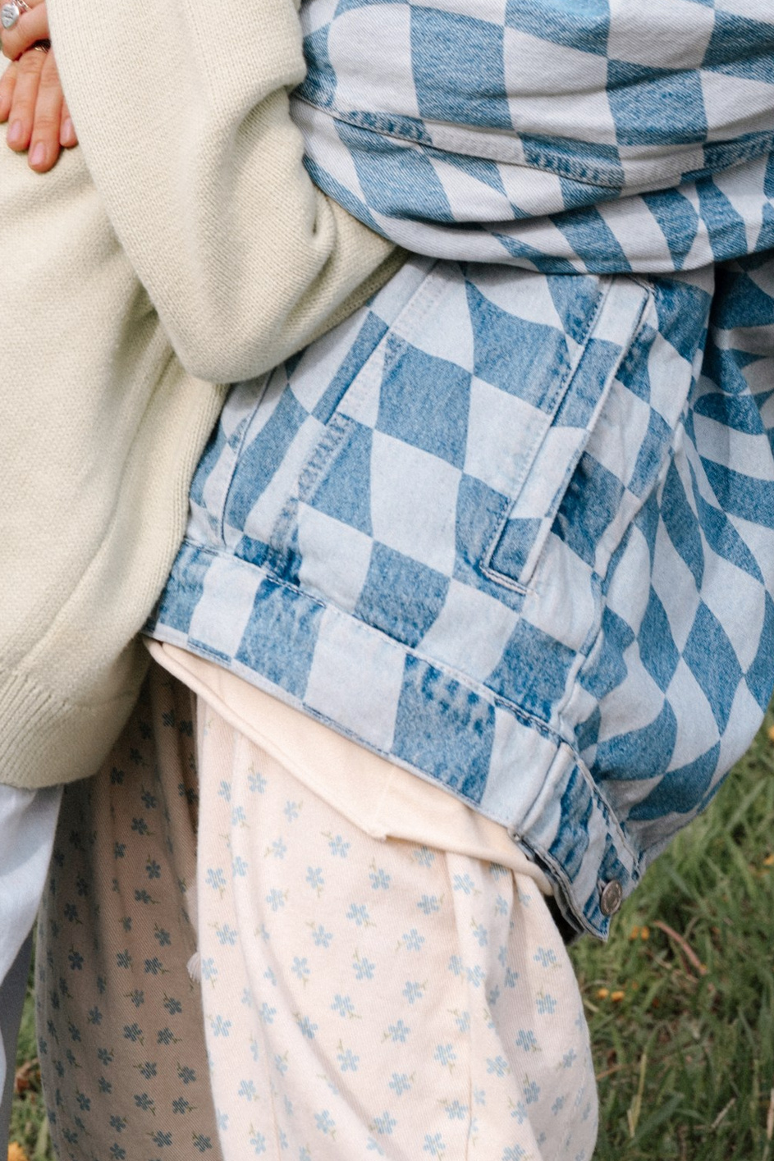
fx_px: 3064
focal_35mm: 95
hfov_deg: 14.4
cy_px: -153
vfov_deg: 20.4
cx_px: 368
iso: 100
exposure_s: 1/500
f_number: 5.6
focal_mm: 35
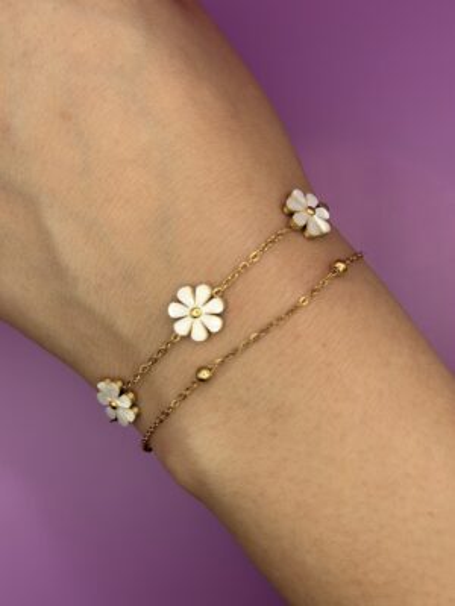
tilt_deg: -86.6
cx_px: 228
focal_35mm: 48
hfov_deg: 30.3
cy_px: 303
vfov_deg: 39.7
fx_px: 841
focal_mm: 6.76
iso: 64
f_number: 1.78
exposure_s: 1/249
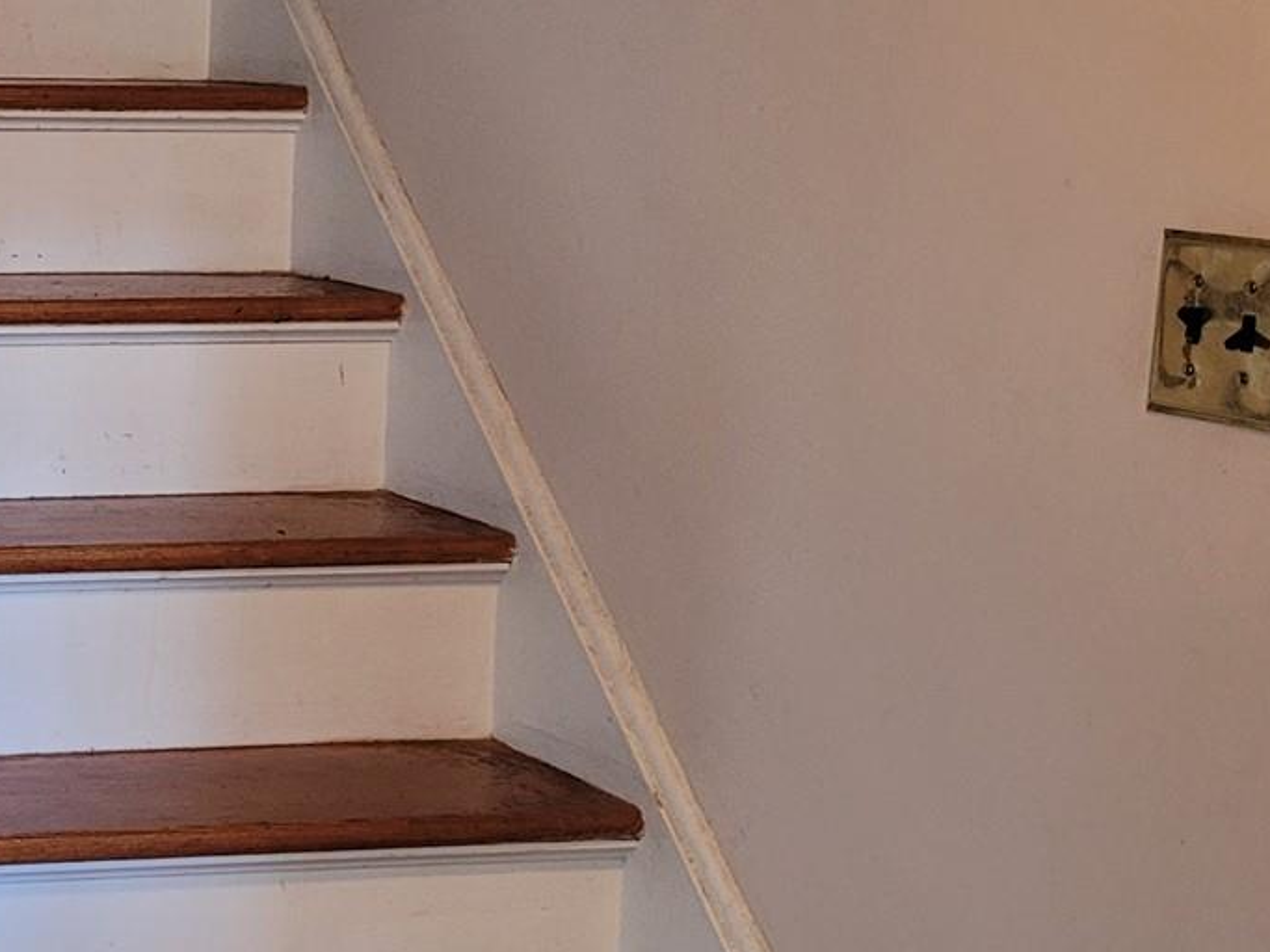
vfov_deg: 18.9
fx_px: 2861
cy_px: 461
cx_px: -530
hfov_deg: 21.7
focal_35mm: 78
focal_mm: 5.4
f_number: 1.8
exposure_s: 1/40
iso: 200
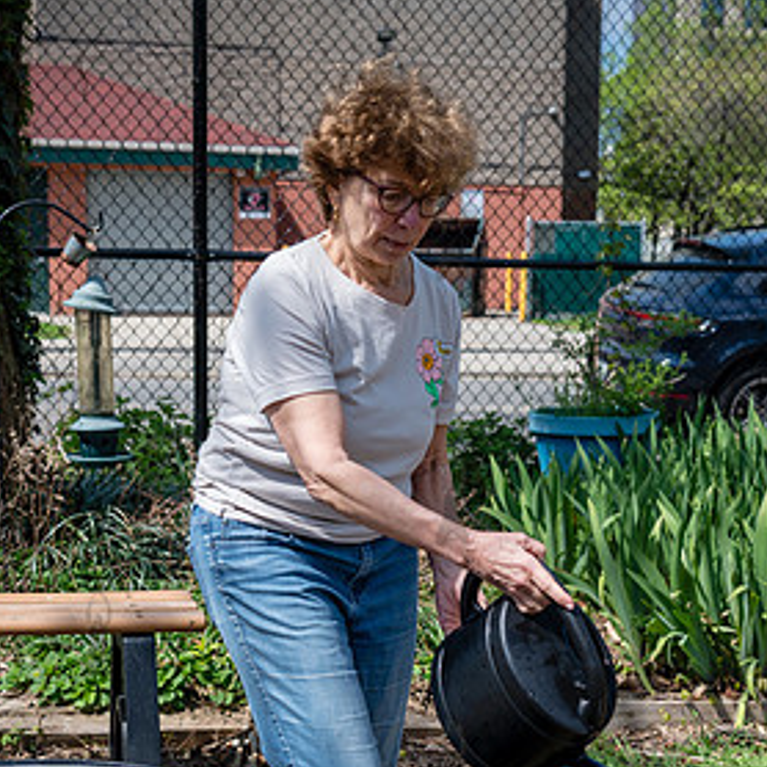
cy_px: 497
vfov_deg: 26.8
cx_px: 450
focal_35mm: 64
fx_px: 1604
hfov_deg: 26.8
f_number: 3.5
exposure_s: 1/800
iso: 100
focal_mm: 35
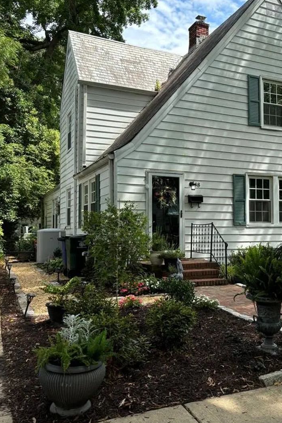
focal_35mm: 35
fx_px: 411
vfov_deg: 54.4
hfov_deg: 37.3
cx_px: 195
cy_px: 214
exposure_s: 1/1037
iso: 50
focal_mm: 5.96
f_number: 1.6
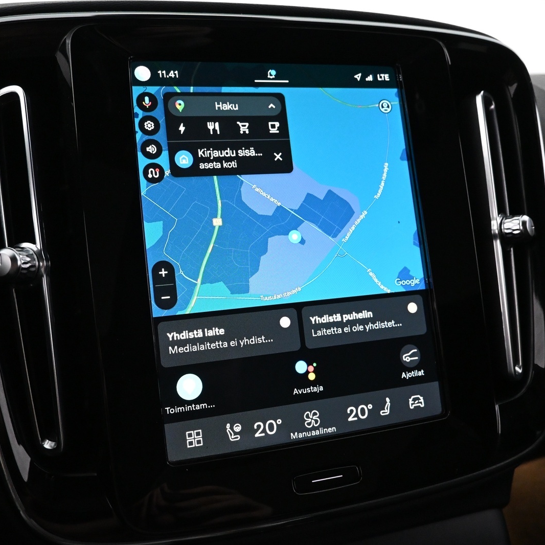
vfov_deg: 52.5
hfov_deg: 52.5
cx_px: 277
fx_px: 552
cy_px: 272
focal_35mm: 31
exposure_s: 1/60
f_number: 4.5
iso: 4000
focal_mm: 16
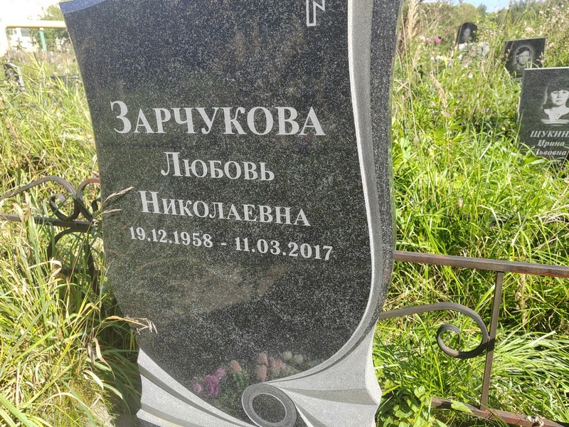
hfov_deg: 65.3
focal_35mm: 27
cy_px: 214
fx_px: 444
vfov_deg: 51.4
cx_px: 284
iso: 100
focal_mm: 5.52
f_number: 1.9
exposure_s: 1/690
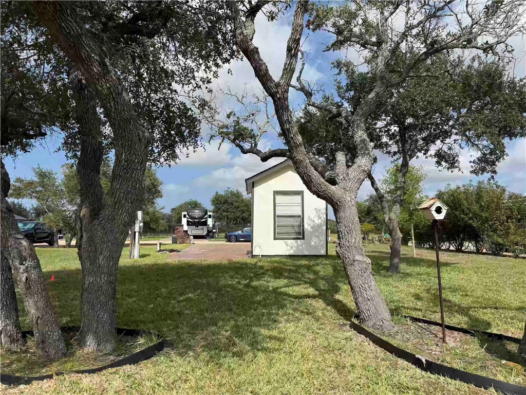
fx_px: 365
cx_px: 263
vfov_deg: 56.8
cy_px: 198
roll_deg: -1.4
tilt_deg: +5.5
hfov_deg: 71.6
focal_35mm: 24
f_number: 1.78
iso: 80
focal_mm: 6.76
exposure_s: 1/5714
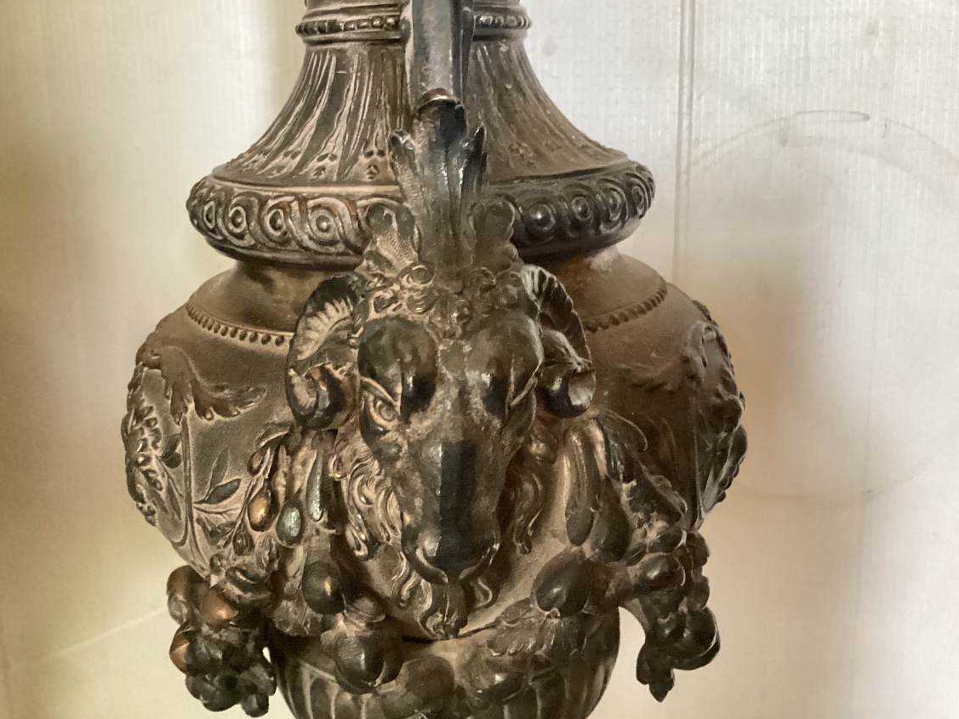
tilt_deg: -17.8
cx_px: 462
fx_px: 914
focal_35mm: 33
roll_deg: -1.5
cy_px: 359
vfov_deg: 42.9
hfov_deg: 55.3
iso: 500
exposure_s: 1/25
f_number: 2.4
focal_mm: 3.3
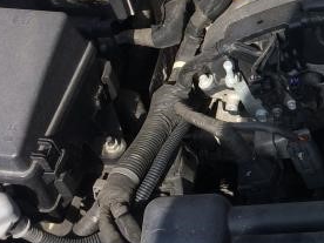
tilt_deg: -46.3
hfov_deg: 21.7
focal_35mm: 84
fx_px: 786
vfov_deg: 17.3
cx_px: 383
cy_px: 23
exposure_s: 1/774
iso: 32
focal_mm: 4.15
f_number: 2.2
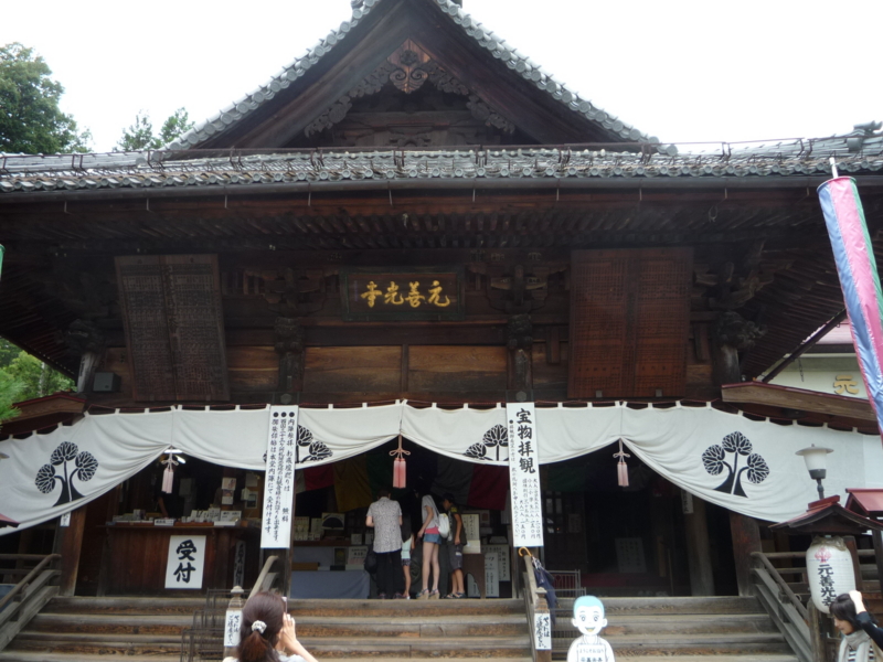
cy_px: 331
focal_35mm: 30
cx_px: 442
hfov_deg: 60.0
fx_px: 765
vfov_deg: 46.8
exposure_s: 1/125
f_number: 4
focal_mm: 5.2
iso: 100
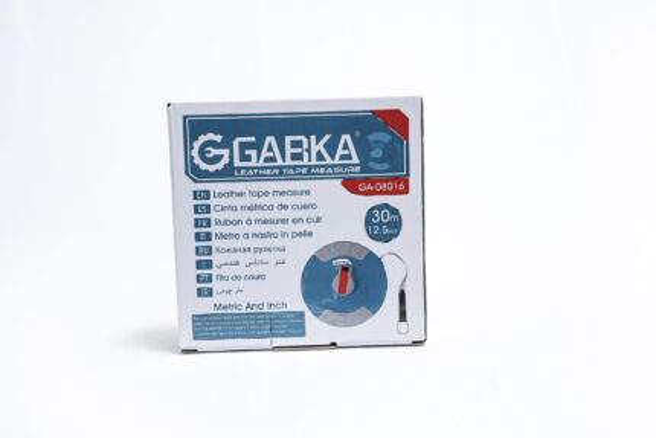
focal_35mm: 59
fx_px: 1075
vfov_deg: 23.0
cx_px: 328
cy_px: 219
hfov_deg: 33.9
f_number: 8
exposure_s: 1/250
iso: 3200
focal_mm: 59
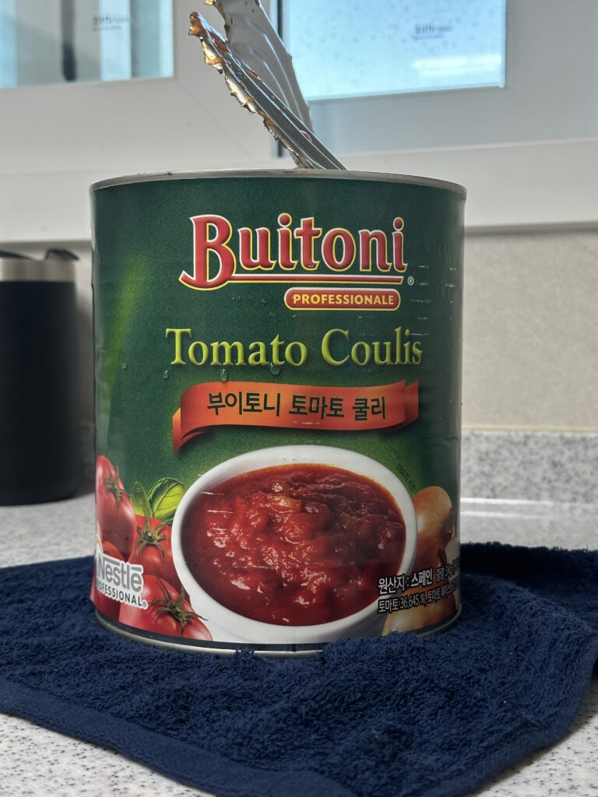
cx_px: 299
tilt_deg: -2.9
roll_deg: -0.3
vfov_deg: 39.7
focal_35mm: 48
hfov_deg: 30.3
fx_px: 1106
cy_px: 398
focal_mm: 6.86
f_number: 1.78
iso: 100
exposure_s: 1/120
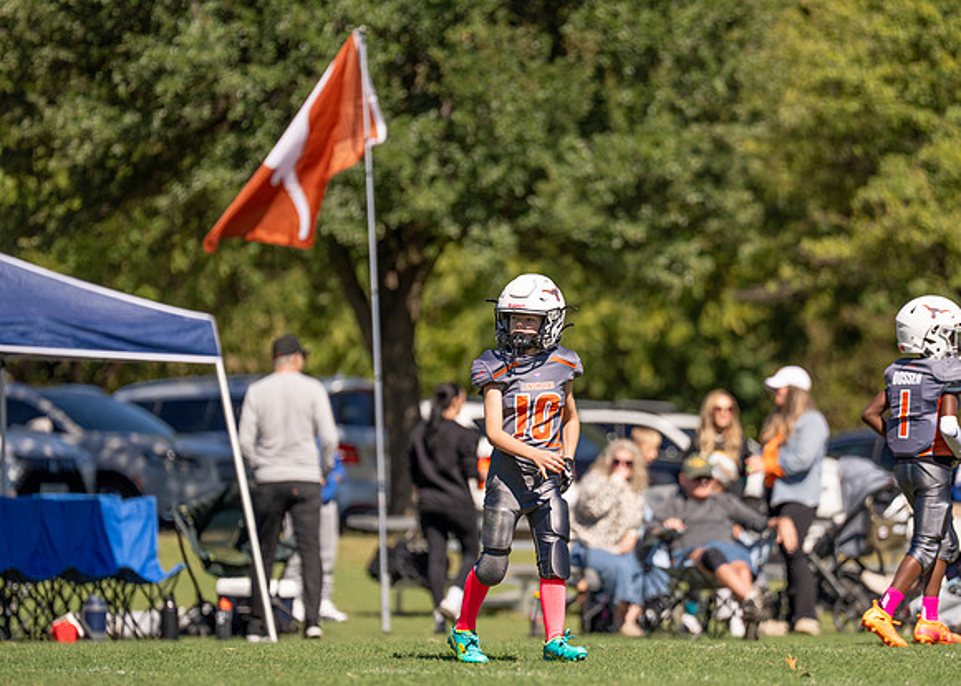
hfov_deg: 7.0
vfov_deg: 5.0
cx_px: 521
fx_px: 7862
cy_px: 395
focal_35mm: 288
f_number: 2.8
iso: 160
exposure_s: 1/4000
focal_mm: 200
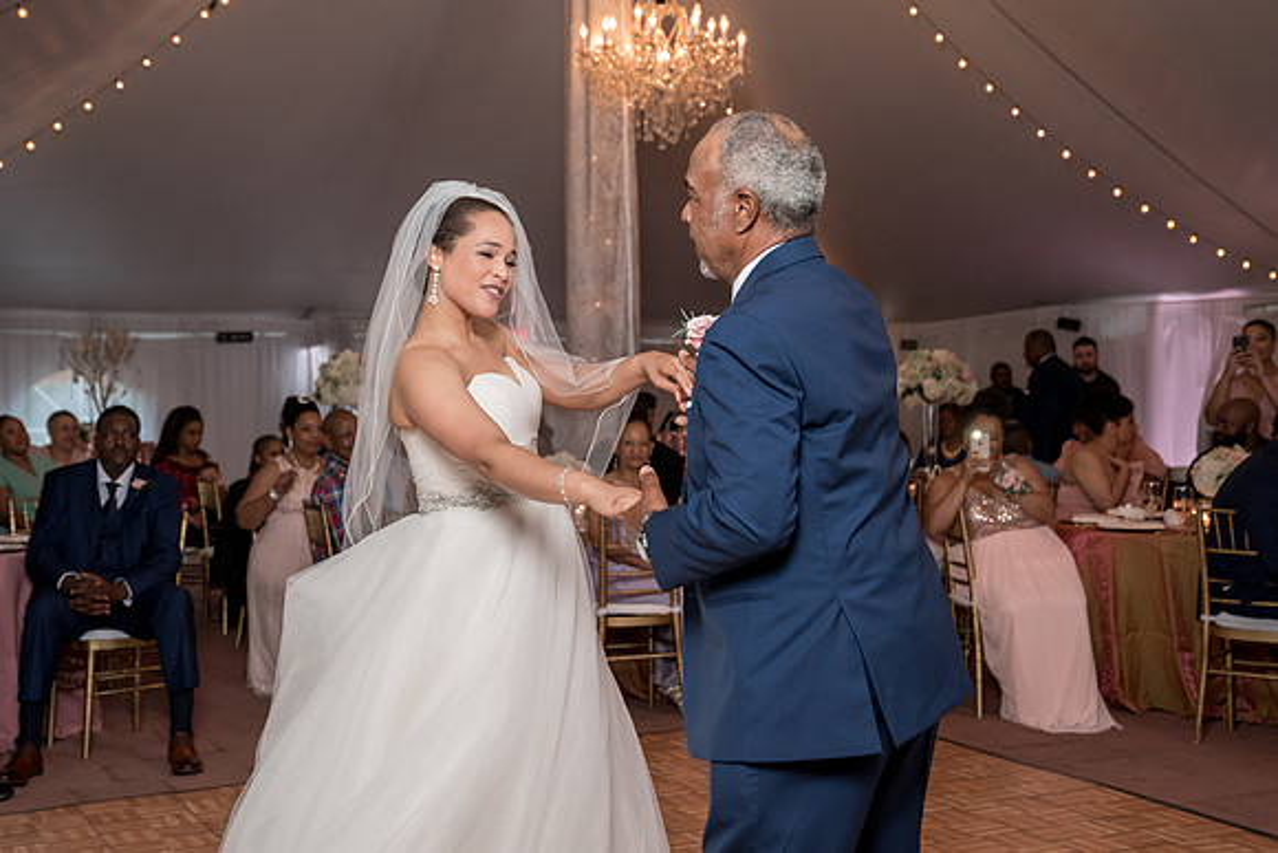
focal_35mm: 47
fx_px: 1683
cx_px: 625
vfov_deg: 28.4
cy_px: 414
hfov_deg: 41.6
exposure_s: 1/200
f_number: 4
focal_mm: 43
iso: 2000
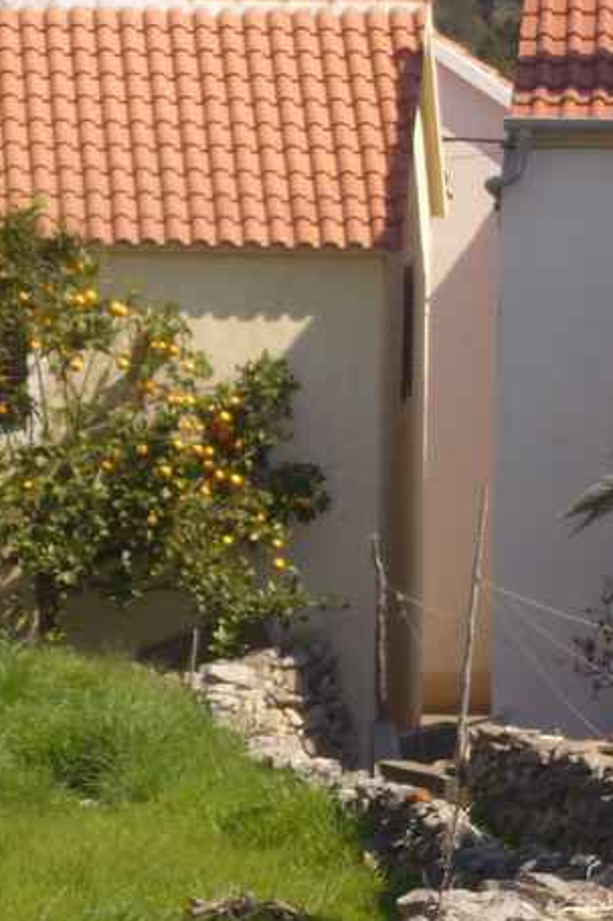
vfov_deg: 8.4
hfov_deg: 5.6
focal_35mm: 246
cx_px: 148
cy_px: 381
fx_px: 6288
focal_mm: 17.4
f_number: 5
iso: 80
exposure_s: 1/320
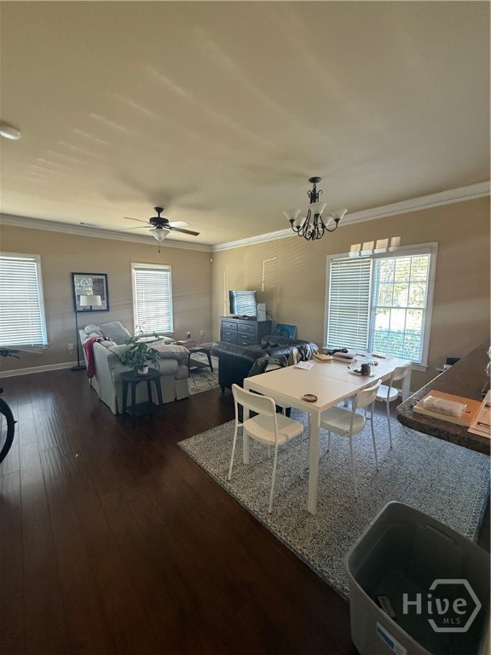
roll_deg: -1.0
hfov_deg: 85.7
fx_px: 265
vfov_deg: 102.1
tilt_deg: -6.2
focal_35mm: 14
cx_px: 246
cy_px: 328
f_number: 2.2
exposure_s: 1/60
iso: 640
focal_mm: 2.22
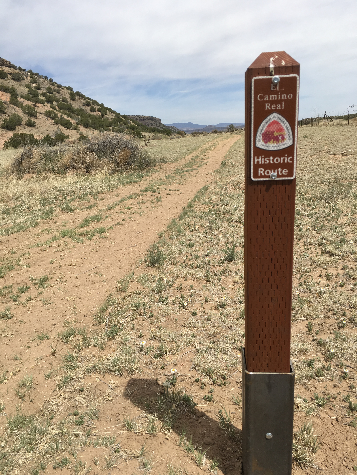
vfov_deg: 61.7
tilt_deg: -13.8
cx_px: 178
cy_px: 238
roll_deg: +3.5
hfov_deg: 48.2
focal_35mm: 29
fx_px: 399
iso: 25
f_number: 2.2
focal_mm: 4.15
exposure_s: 1/2747
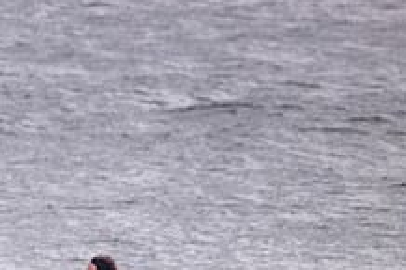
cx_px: 4
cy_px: 321
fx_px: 24003
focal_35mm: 2130
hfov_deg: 1.0
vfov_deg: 0.6
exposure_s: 1/2000
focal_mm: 800
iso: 1250
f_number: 11
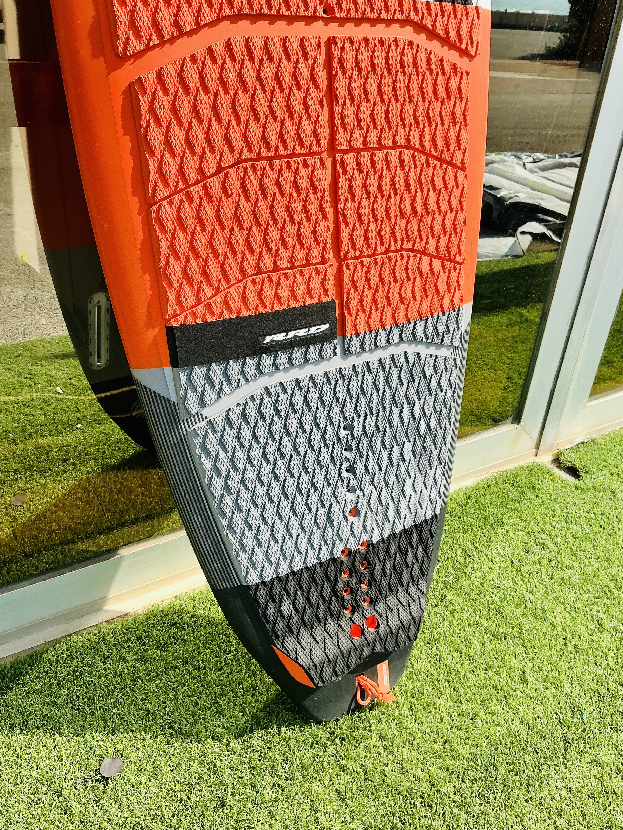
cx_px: 312
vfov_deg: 61.7
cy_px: 415
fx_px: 696
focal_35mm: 29
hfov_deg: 48.2
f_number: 1.8
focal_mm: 3
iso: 25
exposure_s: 1/1377
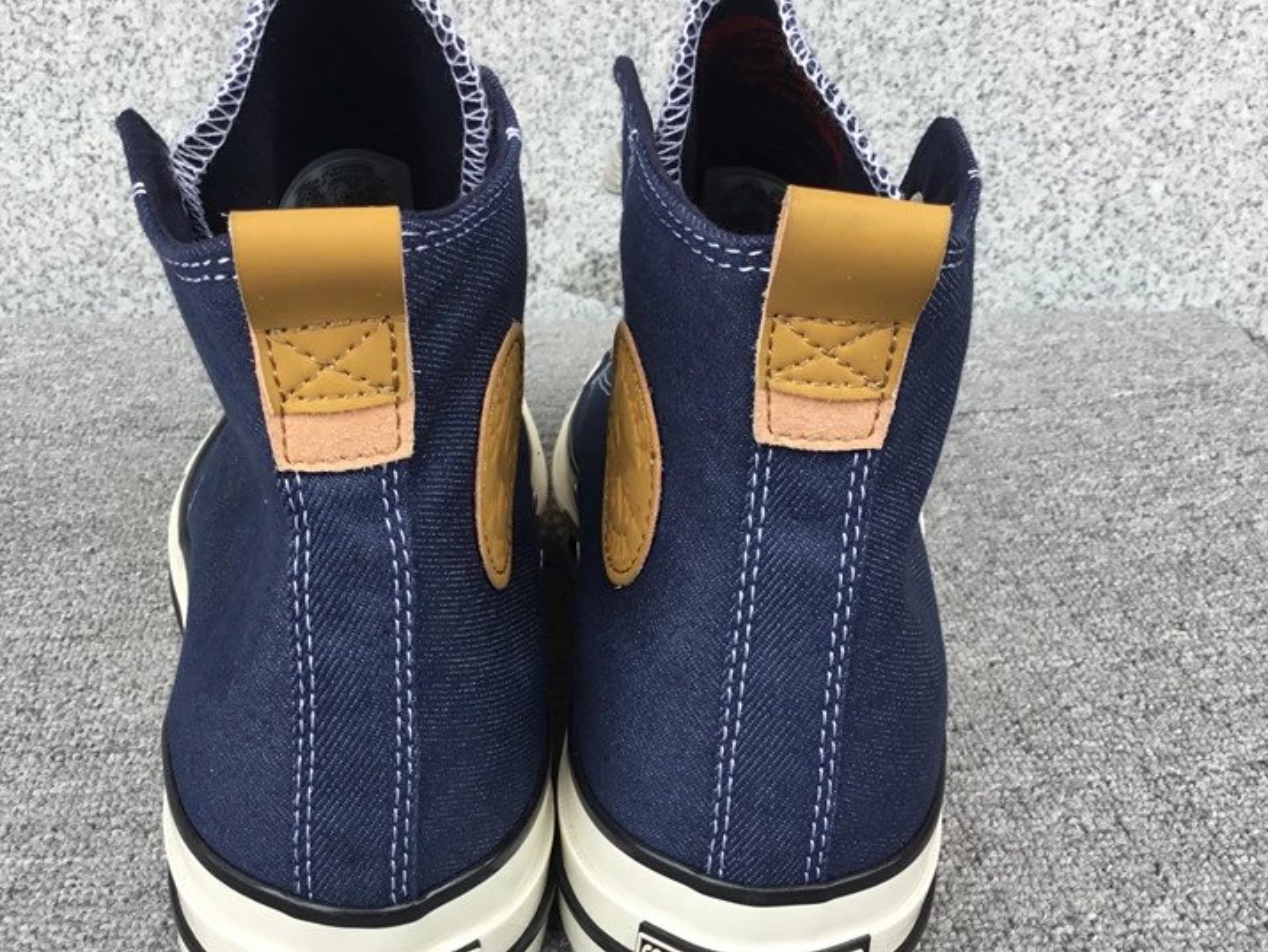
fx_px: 1429
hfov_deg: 47.8
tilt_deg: -27.7
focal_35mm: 39
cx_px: 603
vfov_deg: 36.8
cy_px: 542
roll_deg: -1.4
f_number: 2.4
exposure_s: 1/100
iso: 32
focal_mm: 3.3
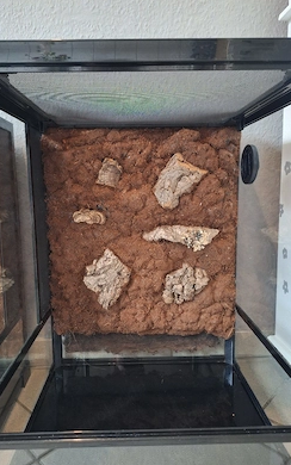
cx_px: 137
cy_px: 235
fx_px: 317
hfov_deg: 49.3
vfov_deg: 72.5
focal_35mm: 25
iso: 640
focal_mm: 5.54
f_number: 1.8
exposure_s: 1/20
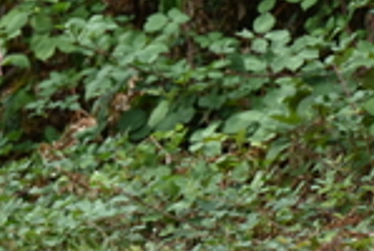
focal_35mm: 736
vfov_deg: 1.9
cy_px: -19
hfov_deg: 2.8
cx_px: -123
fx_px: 7661
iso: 400
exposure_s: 1/320
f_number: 6.3
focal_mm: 200
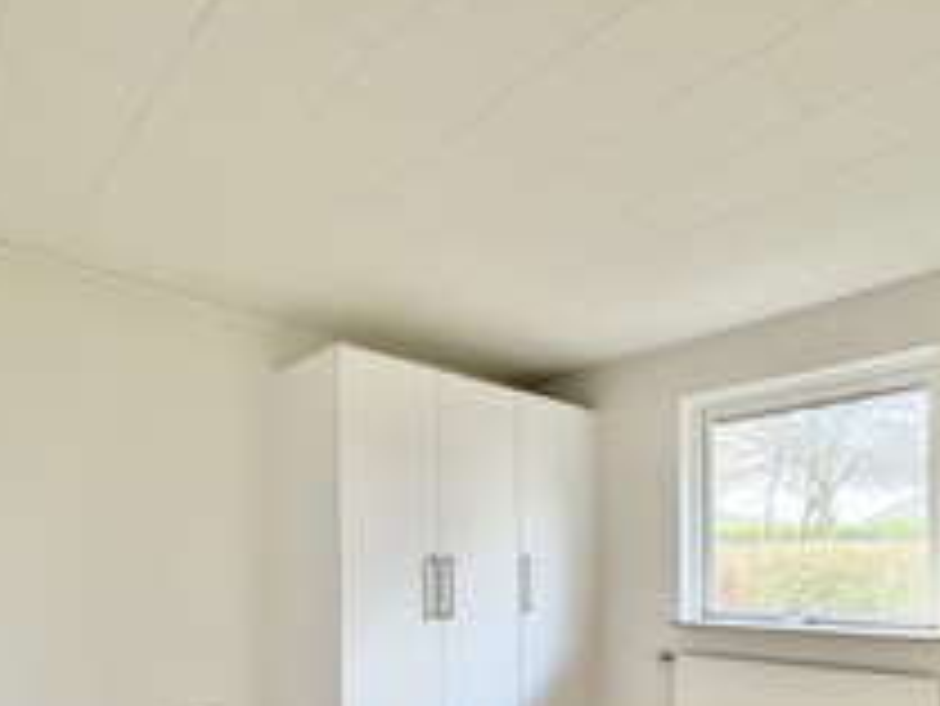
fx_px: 679
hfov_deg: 69.1
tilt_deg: -0.5
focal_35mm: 25
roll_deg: +0.4
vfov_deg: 51.3
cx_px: 524
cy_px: 571
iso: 250
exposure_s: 1/50
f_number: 2.2
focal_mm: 2.22
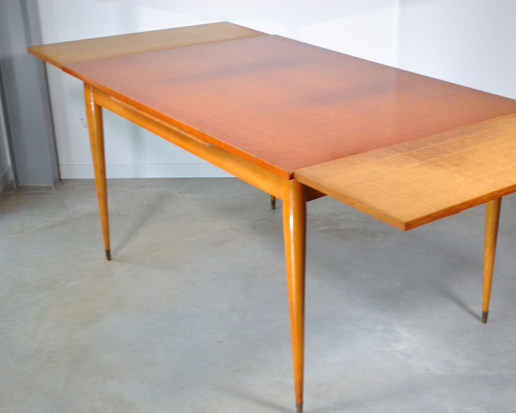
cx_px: 325
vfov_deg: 31.4
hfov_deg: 38.5
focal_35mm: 48
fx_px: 733
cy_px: 219
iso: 100
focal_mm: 24
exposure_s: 1/13
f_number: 4
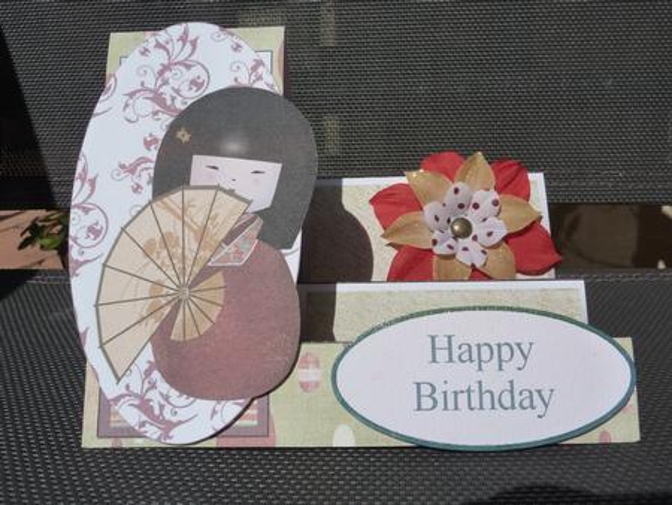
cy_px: 252
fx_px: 622
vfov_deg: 44.2
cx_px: 336
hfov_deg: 56.8
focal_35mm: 32
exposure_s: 1/1000
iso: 125
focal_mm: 5.3
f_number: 6.3
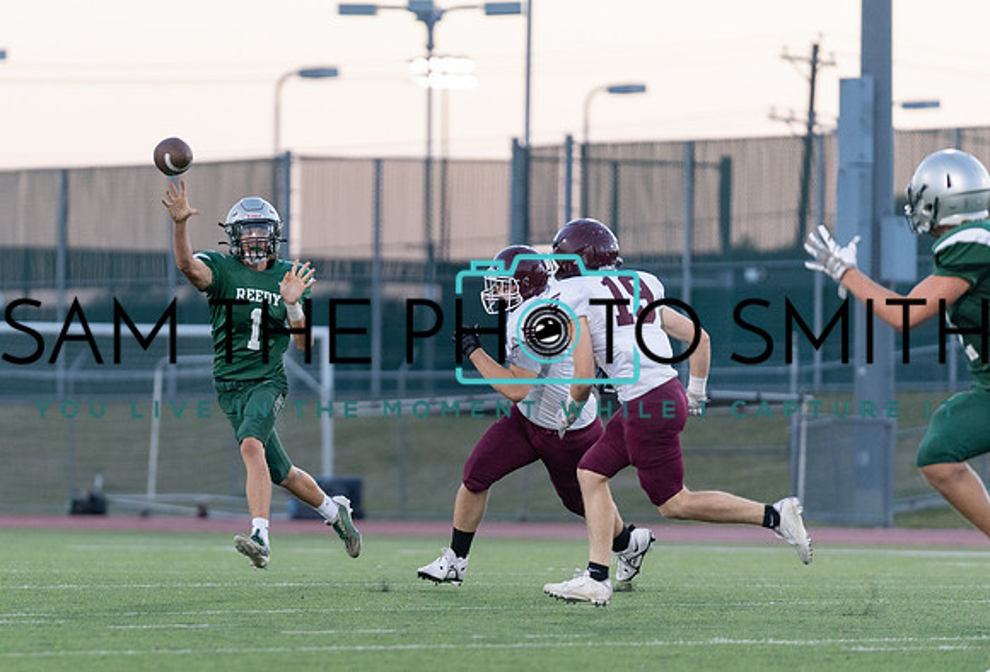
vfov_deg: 4.7
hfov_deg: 6.9
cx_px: 269
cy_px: 362
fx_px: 8213
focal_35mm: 297
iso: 1600
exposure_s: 1/1000
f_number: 2.8
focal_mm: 200
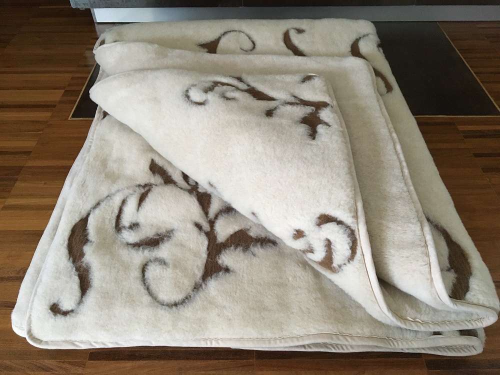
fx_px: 419
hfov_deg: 61.7
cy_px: 188
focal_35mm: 29
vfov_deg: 48.2
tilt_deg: -46.6
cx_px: 250
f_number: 2.2
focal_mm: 4.15
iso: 250
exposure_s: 1/33
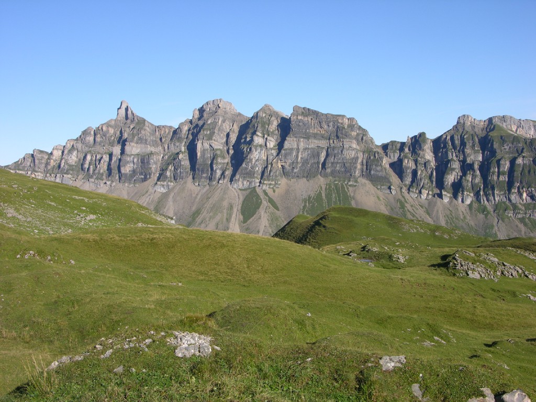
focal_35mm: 46
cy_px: 201
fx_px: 712
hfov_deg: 41.2
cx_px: 268
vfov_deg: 31.5
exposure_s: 1/220
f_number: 5.9
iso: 50
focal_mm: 11.6
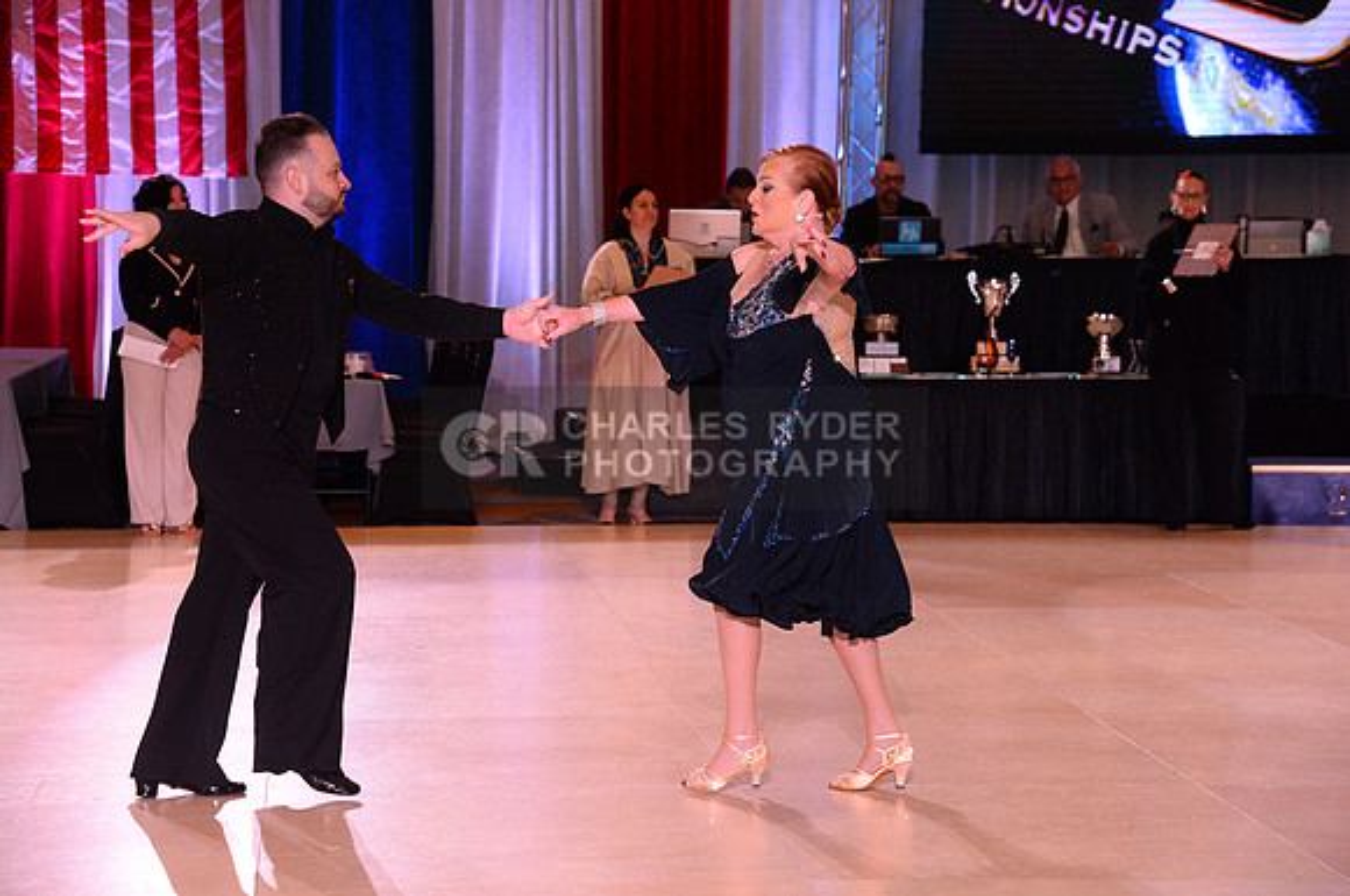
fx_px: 3183
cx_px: 675
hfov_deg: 23.9
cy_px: 448
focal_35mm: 85
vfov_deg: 16.0
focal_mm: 85
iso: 2500
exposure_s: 1/250
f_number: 6.3
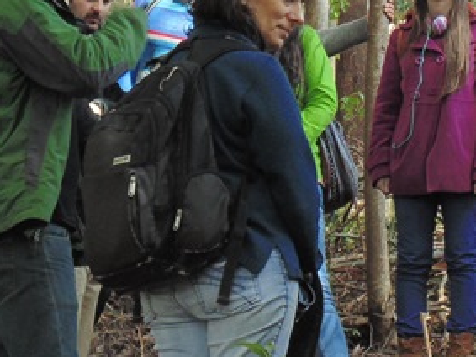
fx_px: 2845
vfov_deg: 7.1
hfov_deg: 9.5
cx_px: 478
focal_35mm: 207
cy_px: -11
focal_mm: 11.7
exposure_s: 1/30
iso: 100
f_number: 4.1
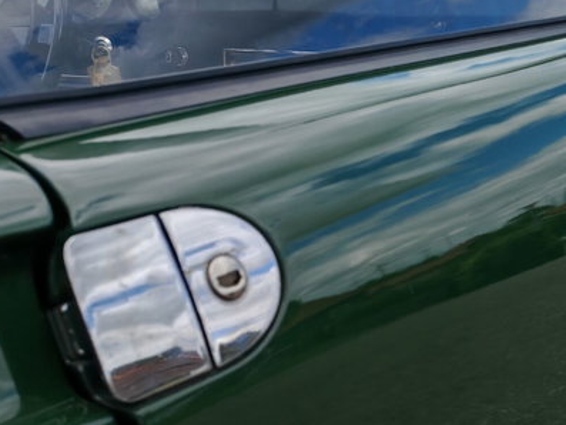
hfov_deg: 26.9
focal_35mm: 67
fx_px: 1096
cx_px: 600
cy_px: 237
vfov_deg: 21.9
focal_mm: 5.4
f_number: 1.6
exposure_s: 1/1700
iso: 50
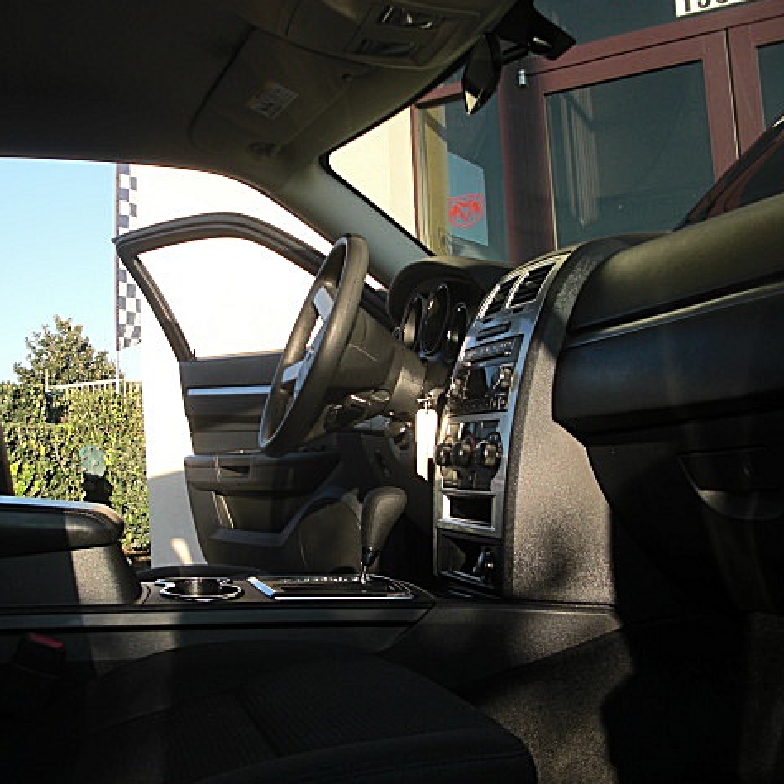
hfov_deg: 39.1
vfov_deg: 39.2
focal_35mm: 43
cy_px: 392
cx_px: 341
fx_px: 1102
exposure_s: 1/320
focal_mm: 6.3
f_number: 2.8
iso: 50
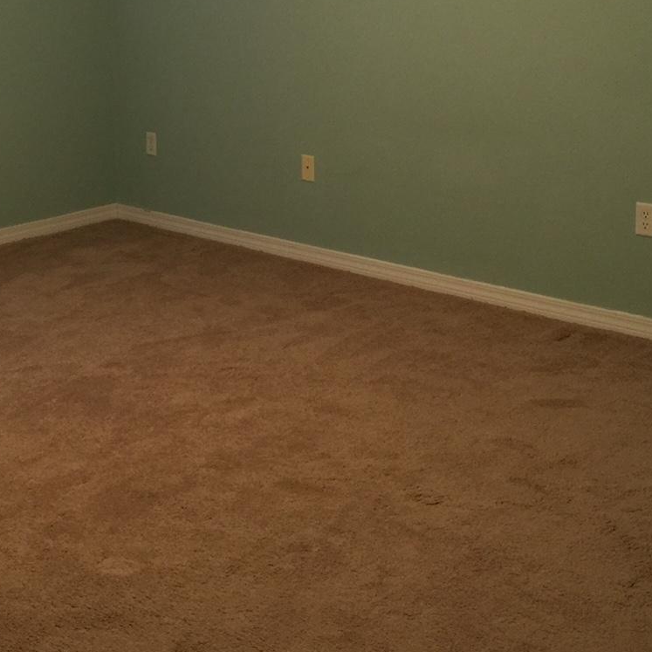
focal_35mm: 56
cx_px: 238
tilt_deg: -12.6
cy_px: 173
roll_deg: +1.2
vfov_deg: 30.1
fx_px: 1193
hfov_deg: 30.4
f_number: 2.2
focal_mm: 4.15
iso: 125
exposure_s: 1/10
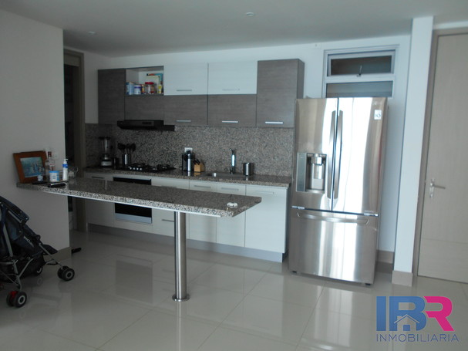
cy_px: 176
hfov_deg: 67.3
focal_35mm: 26
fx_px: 351
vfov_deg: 53.0
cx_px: 234
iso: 125
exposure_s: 1/30
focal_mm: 4.6
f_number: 3.2
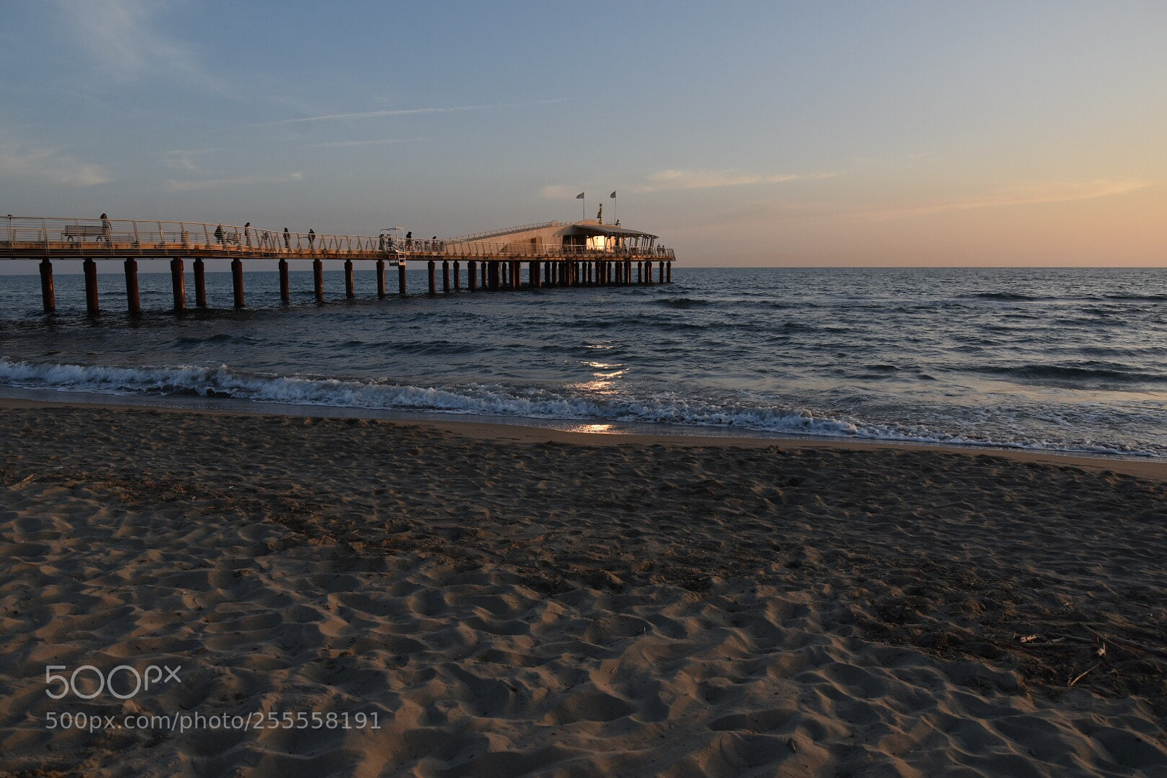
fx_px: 875
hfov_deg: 67.4
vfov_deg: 47.9
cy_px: 389
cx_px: 584
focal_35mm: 27
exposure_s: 1/200
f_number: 6.3
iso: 100
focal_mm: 18
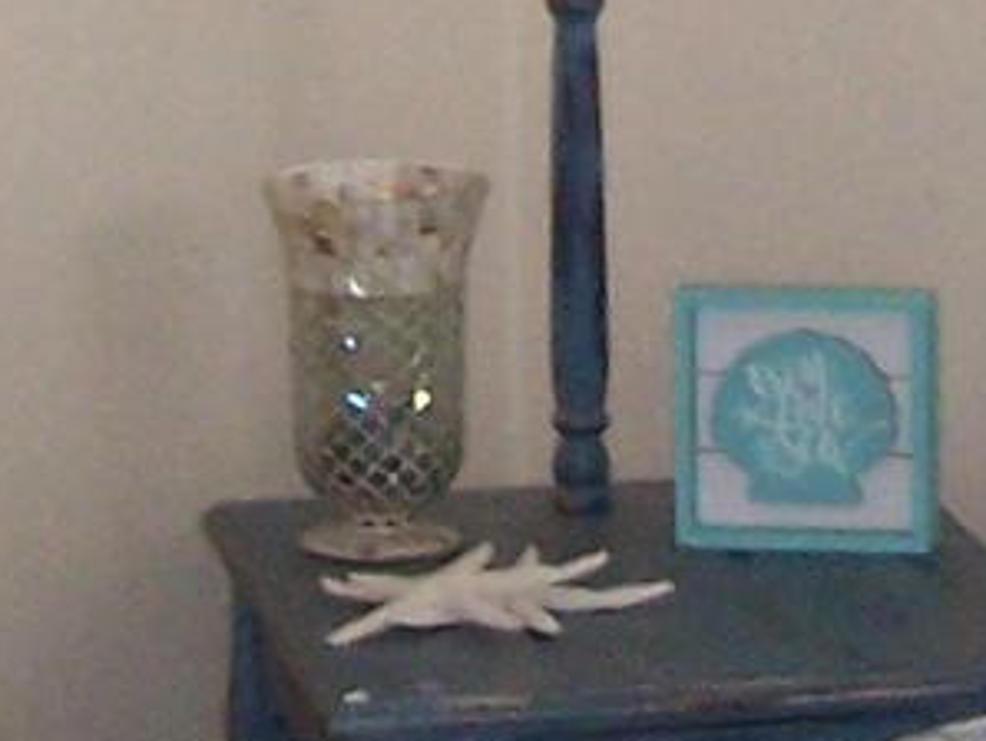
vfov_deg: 5.6
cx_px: 938
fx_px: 7440
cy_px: -506
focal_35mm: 261
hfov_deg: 7.6
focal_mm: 6.3
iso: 140
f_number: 2.8
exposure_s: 1/60
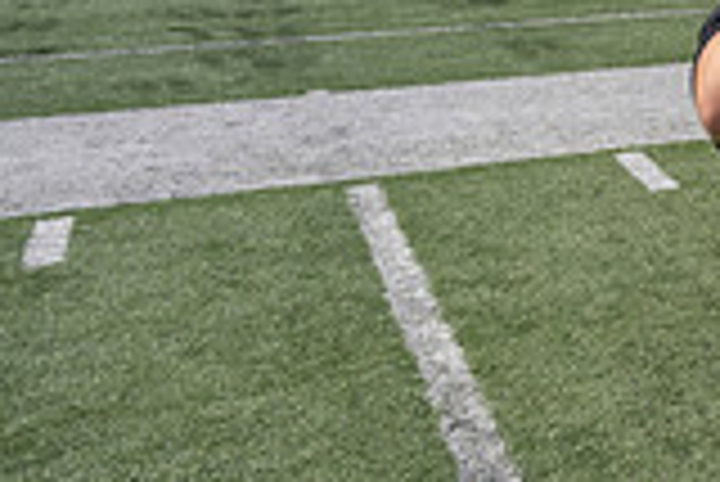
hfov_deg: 19.3
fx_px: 1742
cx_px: 1179
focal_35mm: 87
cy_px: -47
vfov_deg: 15.3
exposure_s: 1/1600
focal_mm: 24
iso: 200
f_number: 5
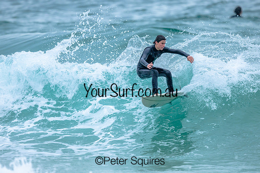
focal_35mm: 952
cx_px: 133
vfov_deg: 1.4
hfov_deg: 2.2
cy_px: 80
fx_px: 6880
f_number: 6.3
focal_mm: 800
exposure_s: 1/2500
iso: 500
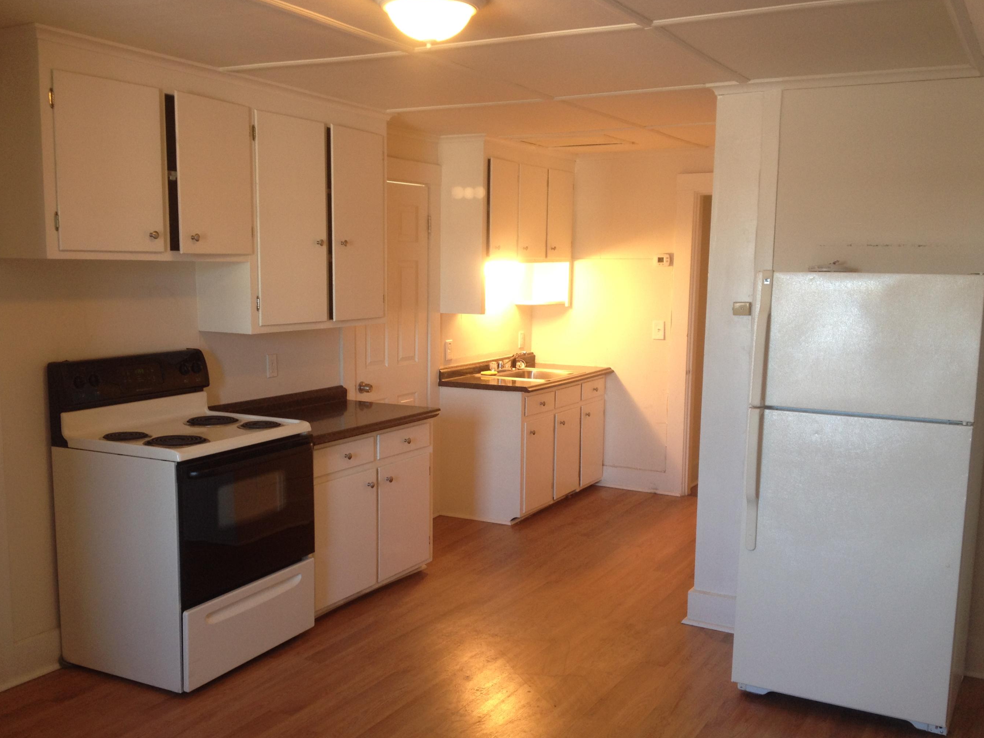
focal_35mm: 39
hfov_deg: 47.8
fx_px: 1109
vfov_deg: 36.8
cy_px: 402
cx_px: 453
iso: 64
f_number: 2.4
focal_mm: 4.28
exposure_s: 1/20
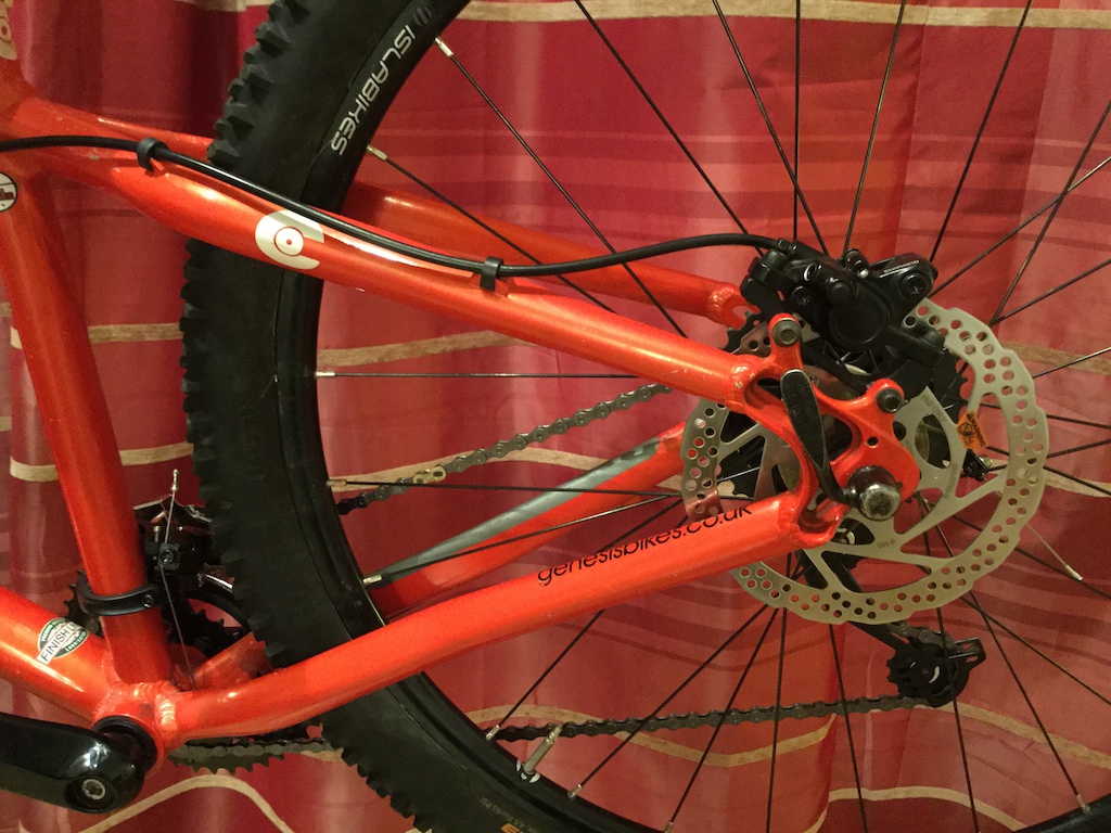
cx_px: 556
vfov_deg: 45.4
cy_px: 416
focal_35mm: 31
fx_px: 995
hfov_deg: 58.4
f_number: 2.4
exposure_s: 1/17
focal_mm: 3.3
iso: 640
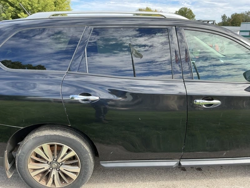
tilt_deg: -16.7
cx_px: 125
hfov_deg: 63.4
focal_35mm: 28
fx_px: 202
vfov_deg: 49.7
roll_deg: -1.1
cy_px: 94
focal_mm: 3
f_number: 1.8
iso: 25
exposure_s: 1/329
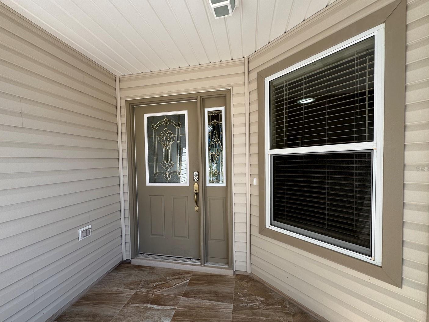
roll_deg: +1.1
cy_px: 169
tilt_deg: -2.3
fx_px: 198
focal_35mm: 16
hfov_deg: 94.4
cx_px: 200
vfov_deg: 78.1
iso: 40
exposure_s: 1/186
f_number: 2.2
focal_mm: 2.22
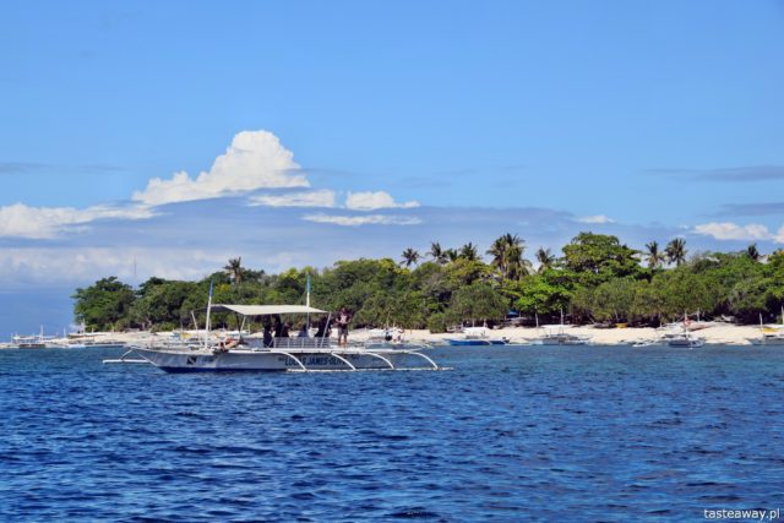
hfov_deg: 20.9
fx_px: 2124
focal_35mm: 98
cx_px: 392
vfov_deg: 14.0
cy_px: 262
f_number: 11
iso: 200
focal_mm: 65
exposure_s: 1/500
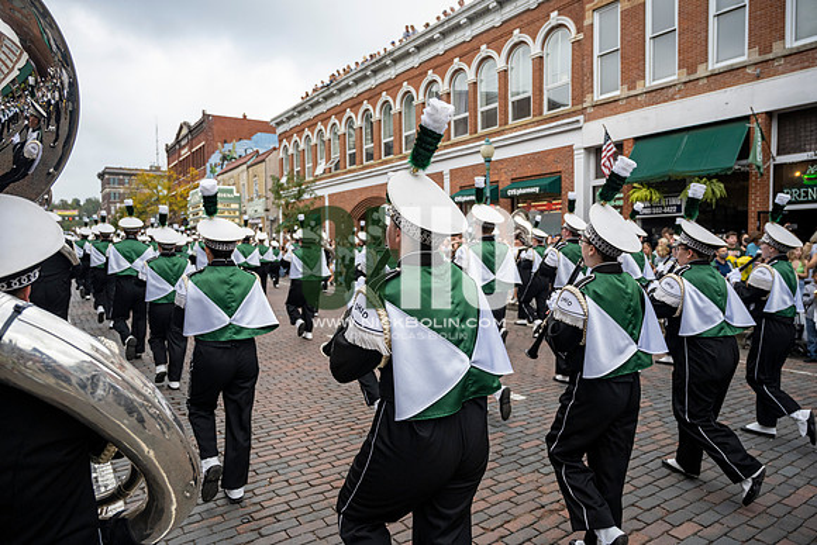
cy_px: 272
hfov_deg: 73.7
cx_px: 408
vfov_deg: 53.2
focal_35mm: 24
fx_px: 545
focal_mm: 24
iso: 800
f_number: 4
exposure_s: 1/1600
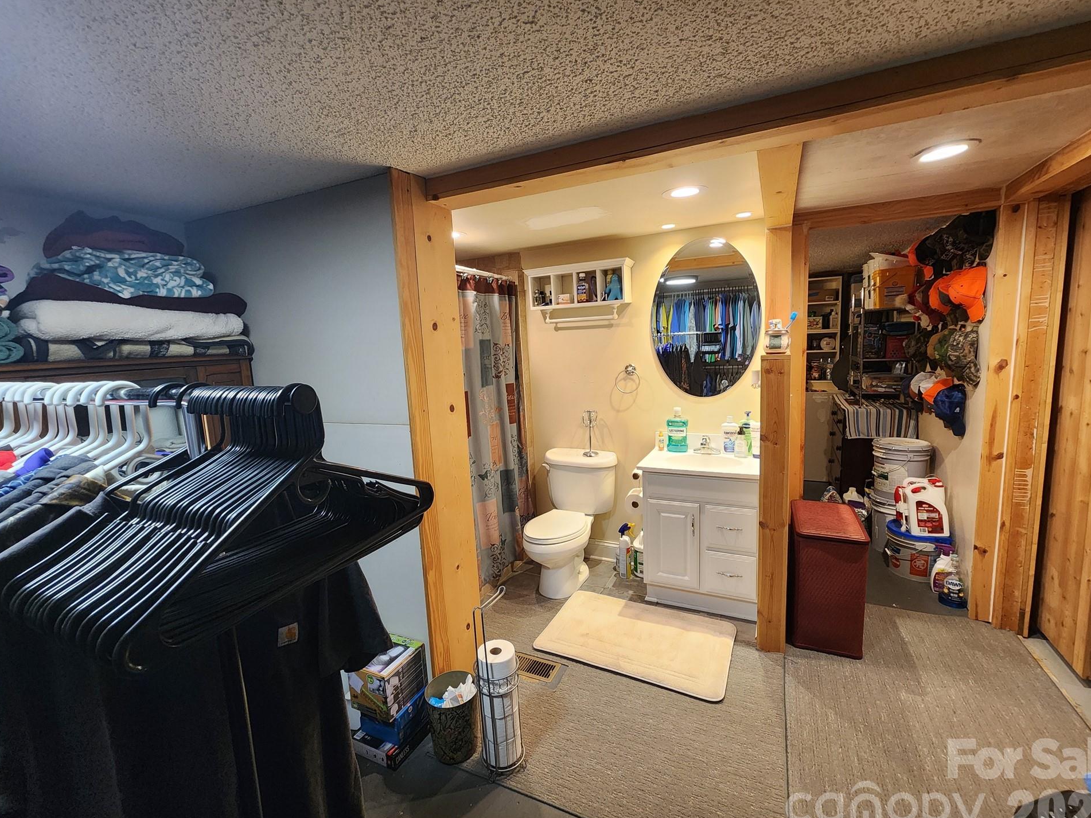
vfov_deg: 85.7
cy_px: 411
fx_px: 441
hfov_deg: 102.1
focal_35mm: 14
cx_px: 543
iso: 320
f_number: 2.2
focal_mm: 2.2
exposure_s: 1/60
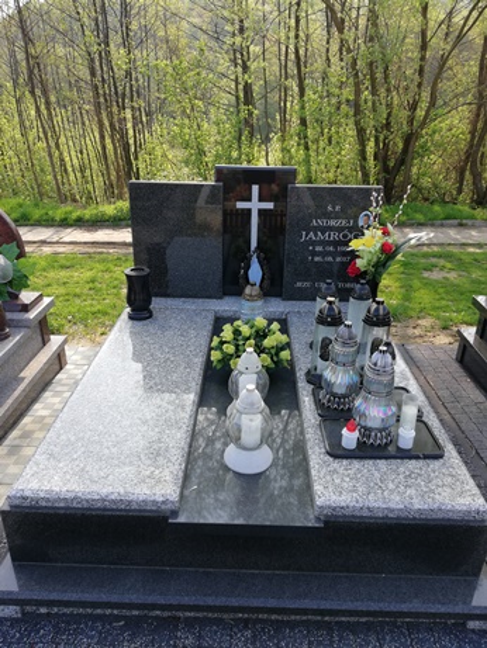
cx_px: 244
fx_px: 506
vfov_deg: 65.3
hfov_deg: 51.4
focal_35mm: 27
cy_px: 324
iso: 50
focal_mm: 3.81
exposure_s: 1/255
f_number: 2.2
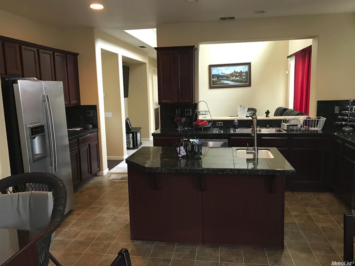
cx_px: 178
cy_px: 133
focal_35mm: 28
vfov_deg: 49.7
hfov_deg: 63.5
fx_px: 287
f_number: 1.8
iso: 100
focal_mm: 3.99
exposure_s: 1/15
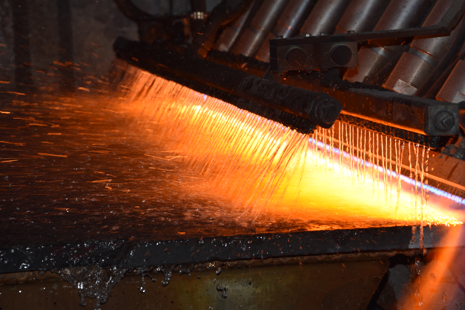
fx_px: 1550
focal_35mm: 120
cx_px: 232
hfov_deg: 17.1
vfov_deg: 11.4
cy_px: 155
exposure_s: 1/200
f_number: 7.1
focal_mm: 80
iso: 100
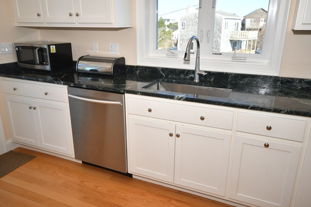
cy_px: 104
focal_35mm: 30
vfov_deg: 43.6
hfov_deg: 61.9
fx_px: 259
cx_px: 156
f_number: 5.6
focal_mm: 20
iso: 800
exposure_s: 1/400
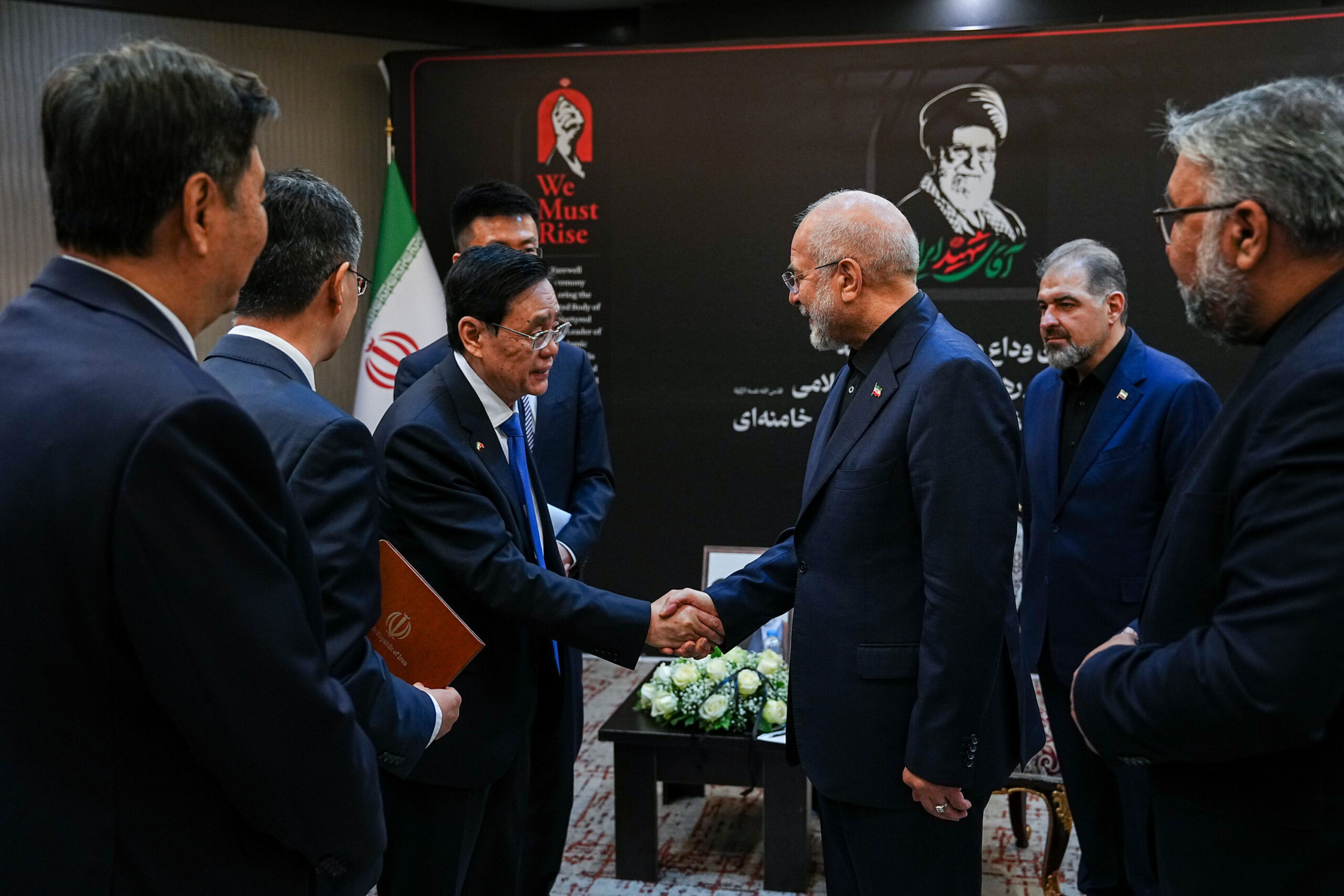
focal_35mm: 37
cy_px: 448
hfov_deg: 51.9
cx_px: 672
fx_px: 1381
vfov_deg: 35.9
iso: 1600
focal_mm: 37
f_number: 3.5
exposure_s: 1/160
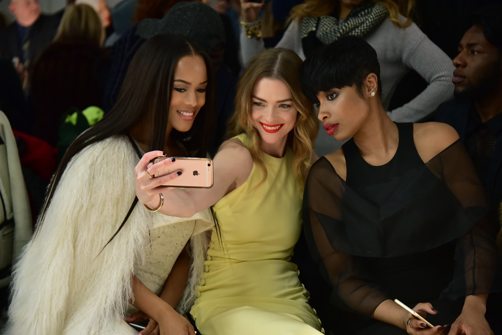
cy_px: 168
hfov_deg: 15.2
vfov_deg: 10.2
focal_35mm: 135
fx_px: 1883
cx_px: 251
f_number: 5.6
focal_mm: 135
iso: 2500
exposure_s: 1/100
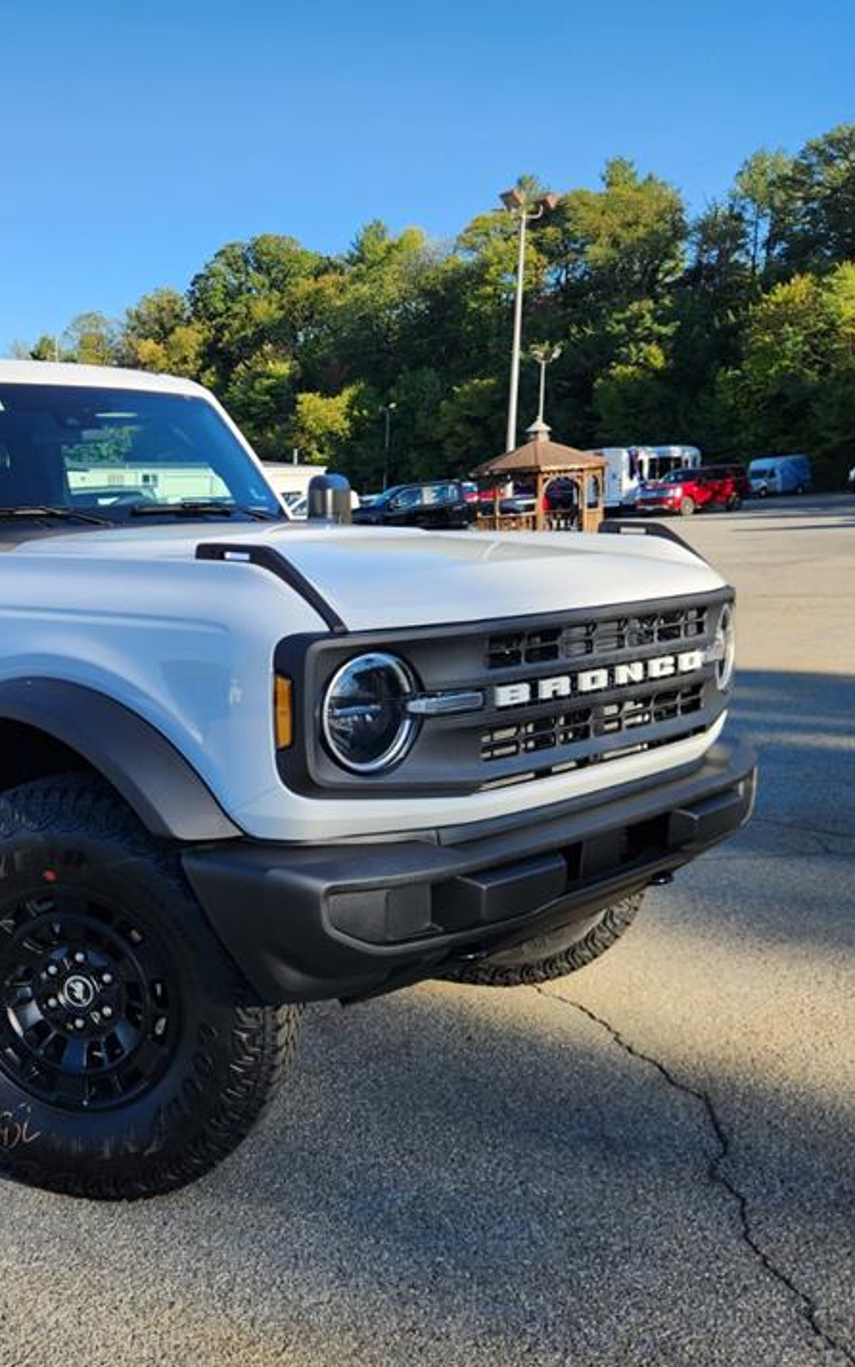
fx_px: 1304
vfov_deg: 55.3
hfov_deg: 33.8
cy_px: 723
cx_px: 46
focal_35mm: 35
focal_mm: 5.4
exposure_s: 1/834
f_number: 1.8
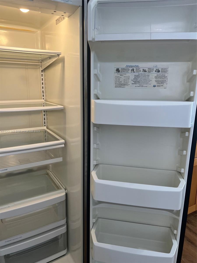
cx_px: 98
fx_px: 197
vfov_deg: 67.3
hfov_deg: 53.1
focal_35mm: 26
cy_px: 132
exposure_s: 1/120
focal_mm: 5.7
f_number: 1.5
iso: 100
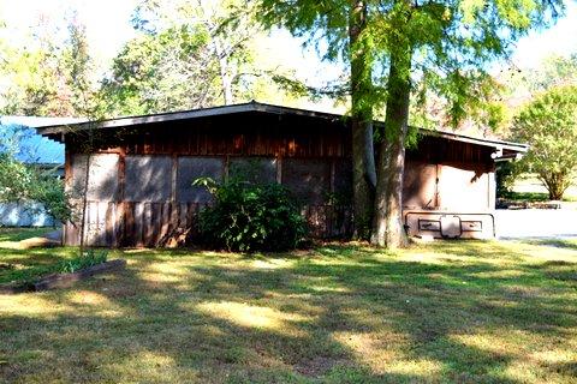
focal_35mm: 42
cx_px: 288
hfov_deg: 46.4
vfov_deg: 31.9
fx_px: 673
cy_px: 192
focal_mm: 28
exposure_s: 1/125
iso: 180
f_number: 5.6
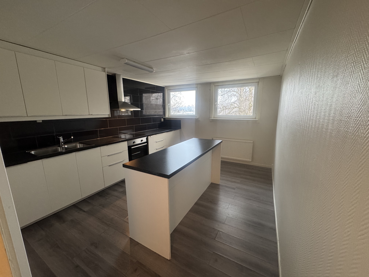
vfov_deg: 85.7
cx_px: 184
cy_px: 138
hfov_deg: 102.1
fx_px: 149
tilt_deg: -10.4
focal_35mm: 14
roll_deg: +0.3
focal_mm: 2.22
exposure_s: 1/63
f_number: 2.2
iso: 320
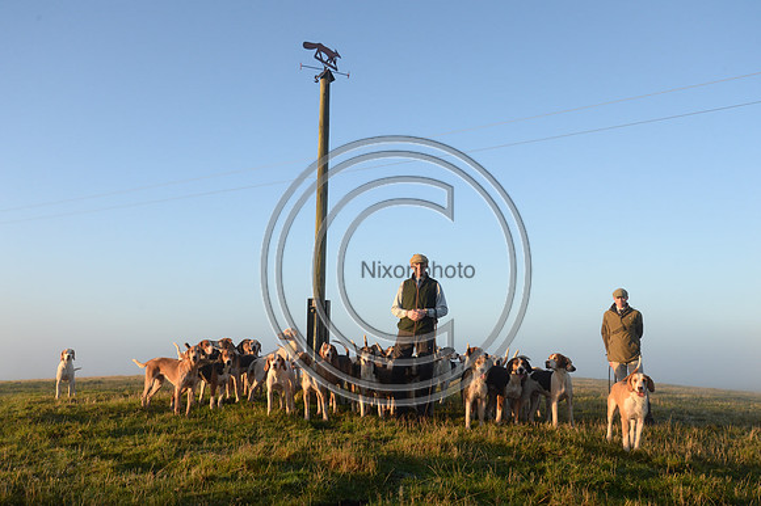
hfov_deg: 58.7
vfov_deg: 41.1
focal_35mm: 32
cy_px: 253
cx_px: 380
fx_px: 676
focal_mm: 32
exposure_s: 1/1000
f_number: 8
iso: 1250
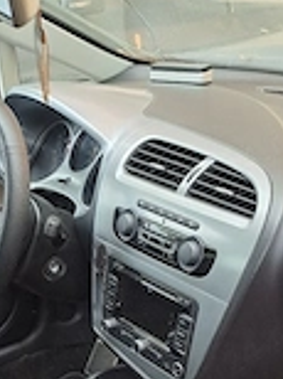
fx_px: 711
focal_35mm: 65
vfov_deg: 27.7
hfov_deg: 22.4
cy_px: 401
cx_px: 81
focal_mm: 4.65
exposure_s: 1/50
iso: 80
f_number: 1.8
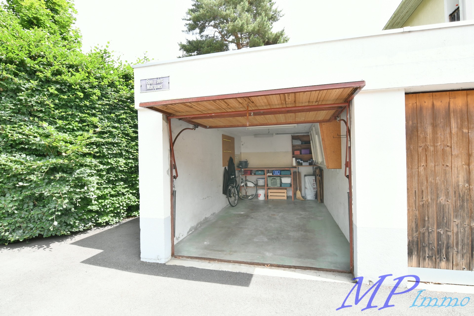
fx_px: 211
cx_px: 237
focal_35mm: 16
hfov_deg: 96.7
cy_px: 158
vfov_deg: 73.7
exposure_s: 1/50
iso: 800
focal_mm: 11
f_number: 16
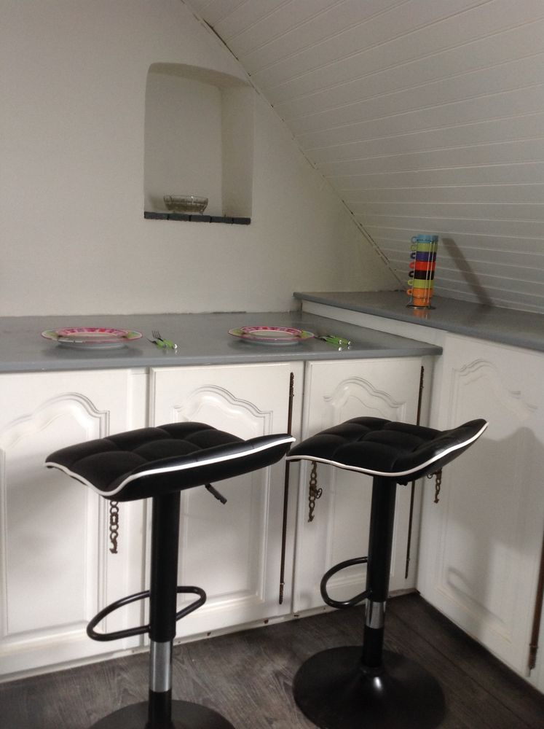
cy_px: 364
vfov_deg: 52.7
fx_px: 735
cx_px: 272
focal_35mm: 35
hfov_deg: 40.6
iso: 100
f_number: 2.4
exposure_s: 1/15
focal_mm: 4.28
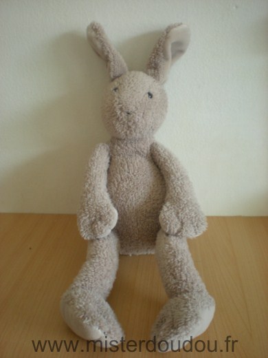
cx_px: 134
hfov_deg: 37.7
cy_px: 179
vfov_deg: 49.0
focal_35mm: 38
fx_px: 392
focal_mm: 6.3
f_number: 3.1
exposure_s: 1/12.5
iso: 200
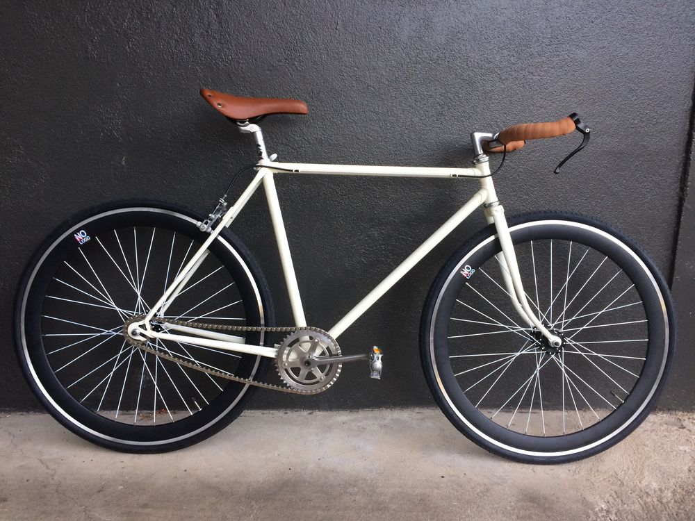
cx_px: 348
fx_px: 582
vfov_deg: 48.2
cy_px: 260
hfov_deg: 61.7
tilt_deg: -10.4
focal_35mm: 29
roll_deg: -1.9
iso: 64
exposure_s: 1/33
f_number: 2.2
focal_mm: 4.15
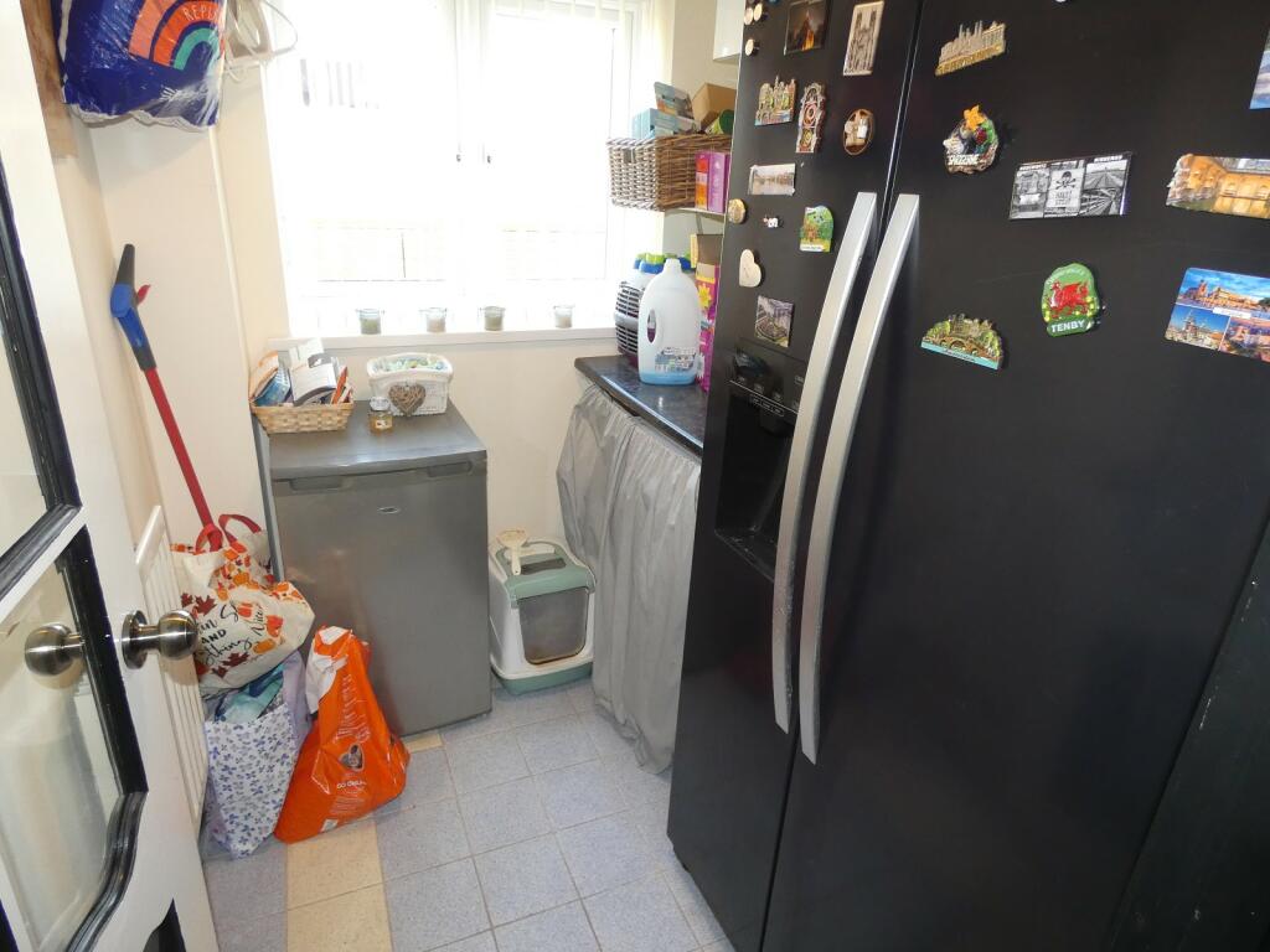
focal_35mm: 20
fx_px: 734
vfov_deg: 66.0
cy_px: 476
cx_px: 635
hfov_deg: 81.7
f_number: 2.8
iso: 400
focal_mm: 3.6
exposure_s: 1/60
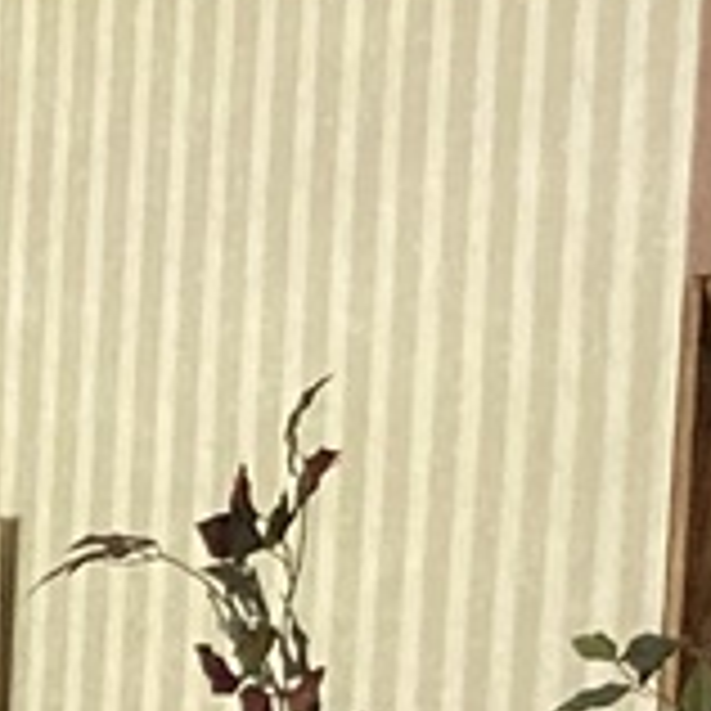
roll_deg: -3.3
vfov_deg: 7.4
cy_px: 1426
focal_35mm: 226
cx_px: -616
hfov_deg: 7.5
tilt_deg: -4.5
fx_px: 5252
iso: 320
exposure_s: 1/60
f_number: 1.8
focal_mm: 3.99
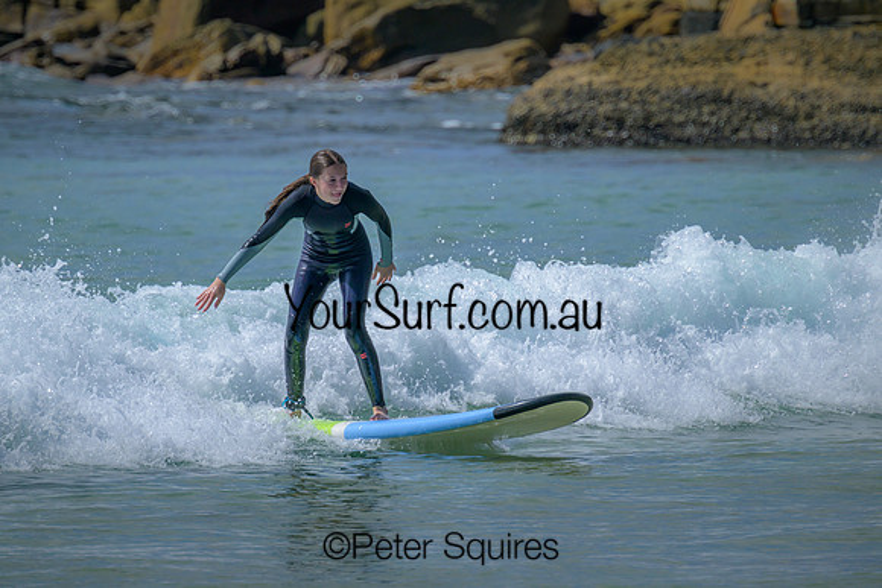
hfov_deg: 2.5
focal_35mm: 812
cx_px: 439
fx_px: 19901
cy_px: 290
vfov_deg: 1.7
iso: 500
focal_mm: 800
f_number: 11
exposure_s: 1/2000
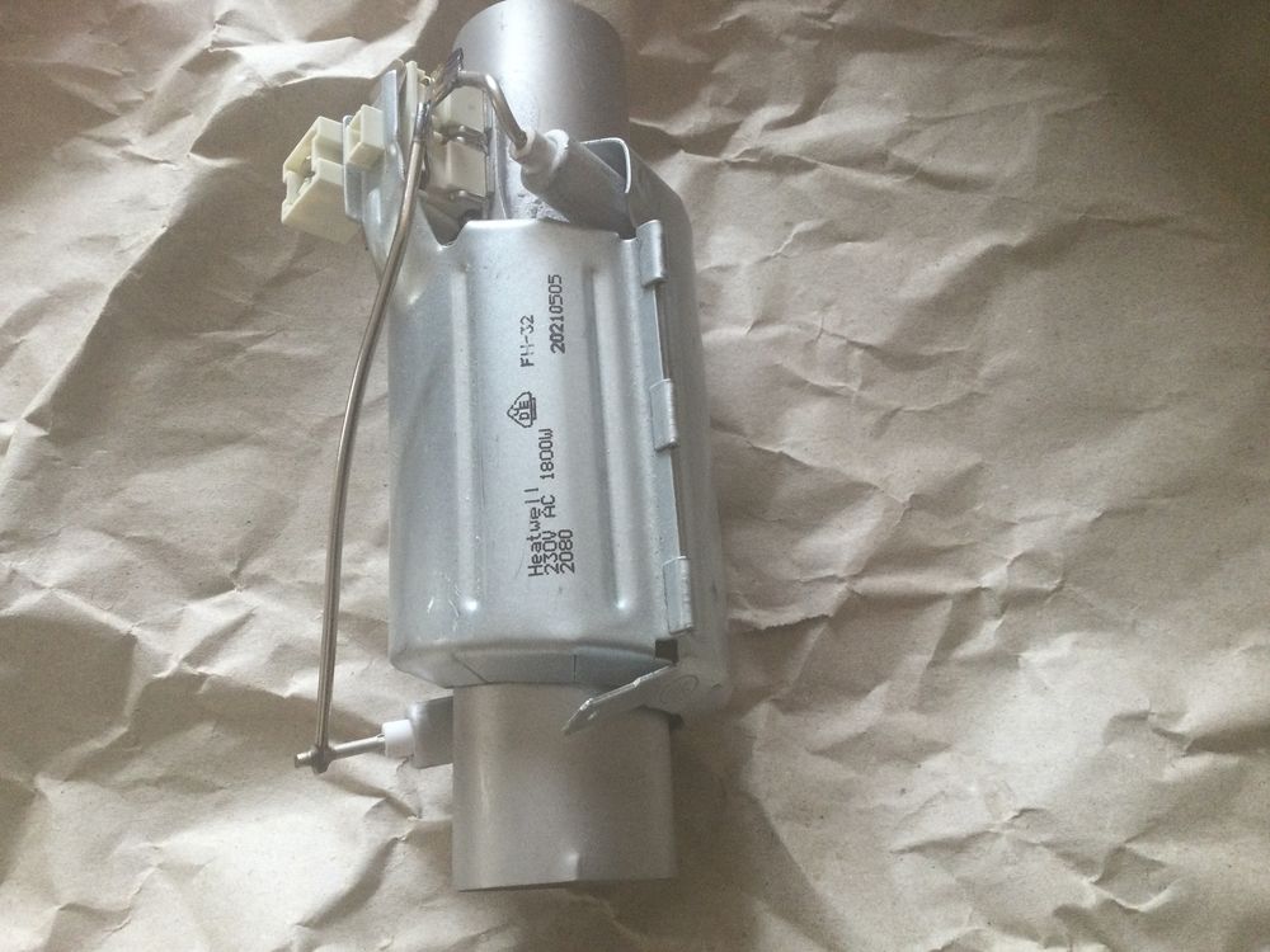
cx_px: 635
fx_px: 1137
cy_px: 476
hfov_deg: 58.4
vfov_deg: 45.4
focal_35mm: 31
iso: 80
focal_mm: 3.3
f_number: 2.4
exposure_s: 1/33
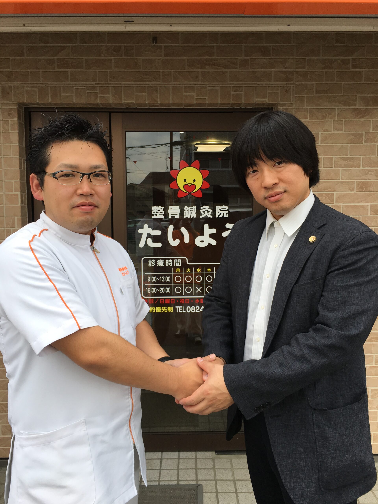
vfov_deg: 61.7
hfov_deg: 48.2
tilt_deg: -3.8
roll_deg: +0.6
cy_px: 252
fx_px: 422
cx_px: 189
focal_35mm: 29
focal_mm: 4.15
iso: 25
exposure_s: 1/541
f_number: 2.2
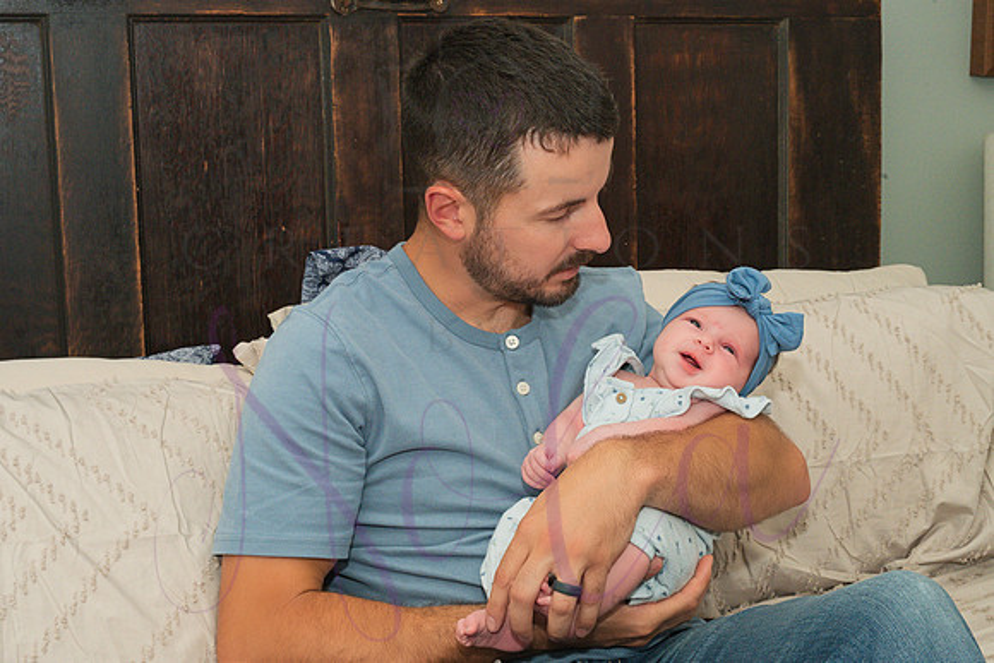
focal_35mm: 48
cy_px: 332
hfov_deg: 41.1
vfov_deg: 28.1
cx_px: 497
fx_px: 1326
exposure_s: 1/320
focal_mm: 48
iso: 800
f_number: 14
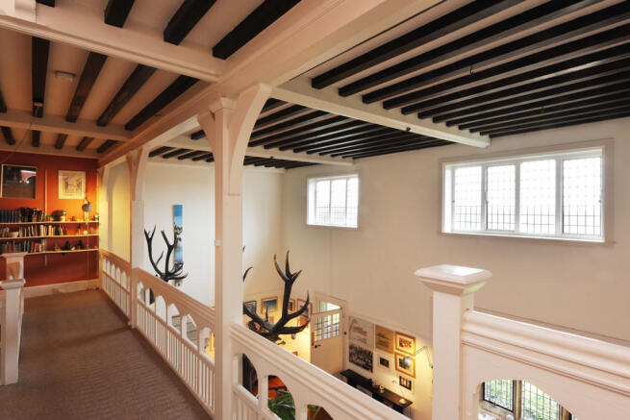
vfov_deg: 64.6
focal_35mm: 19
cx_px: 315
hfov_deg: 86.9
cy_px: 210
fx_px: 333
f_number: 22
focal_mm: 19
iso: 320
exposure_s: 1/1.3
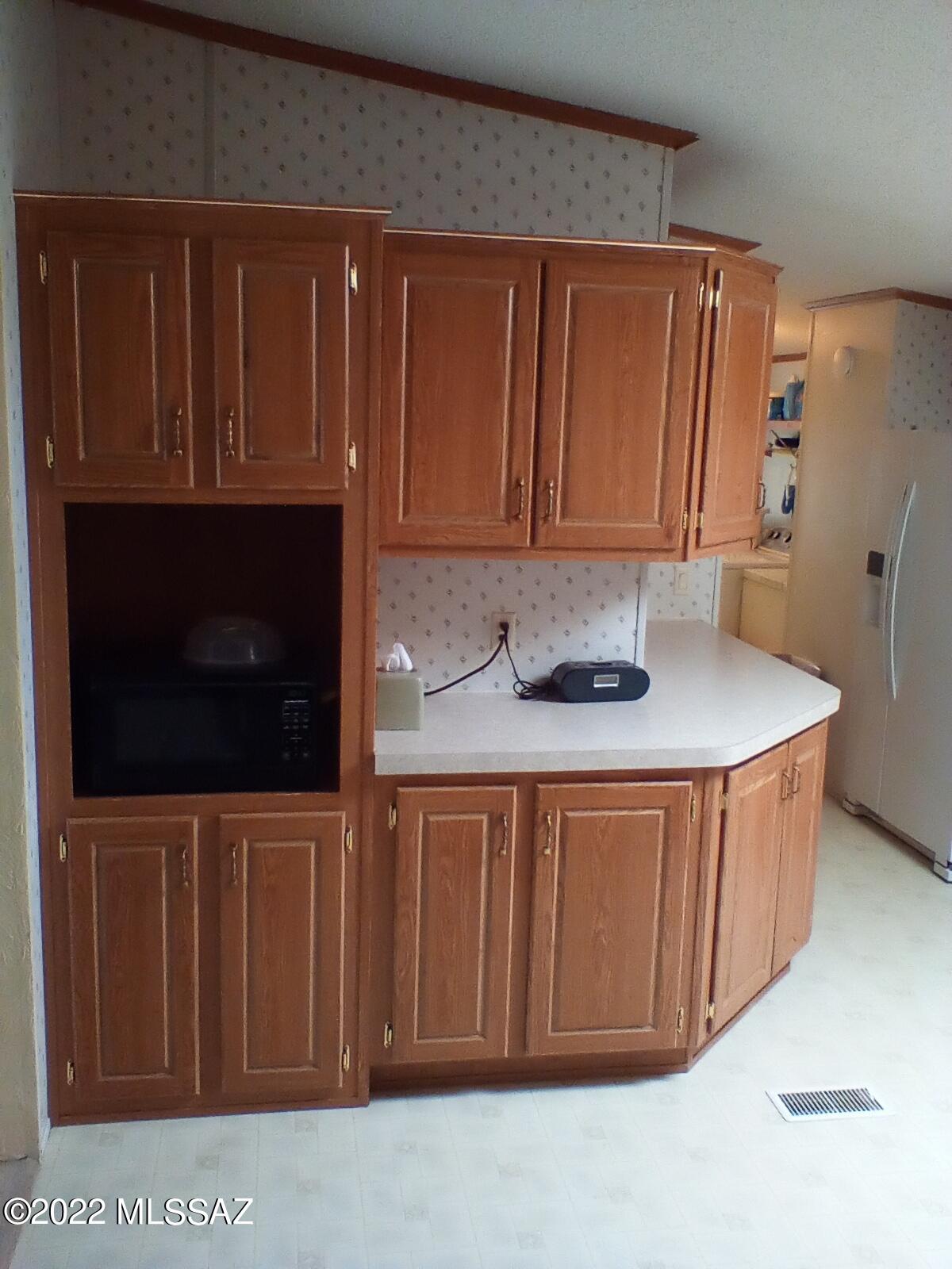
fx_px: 1137
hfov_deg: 45.4
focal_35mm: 31
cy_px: 634
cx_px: 476
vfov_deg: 58.4
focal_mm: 2.38
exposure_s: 1/30
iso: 160
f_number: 2.4
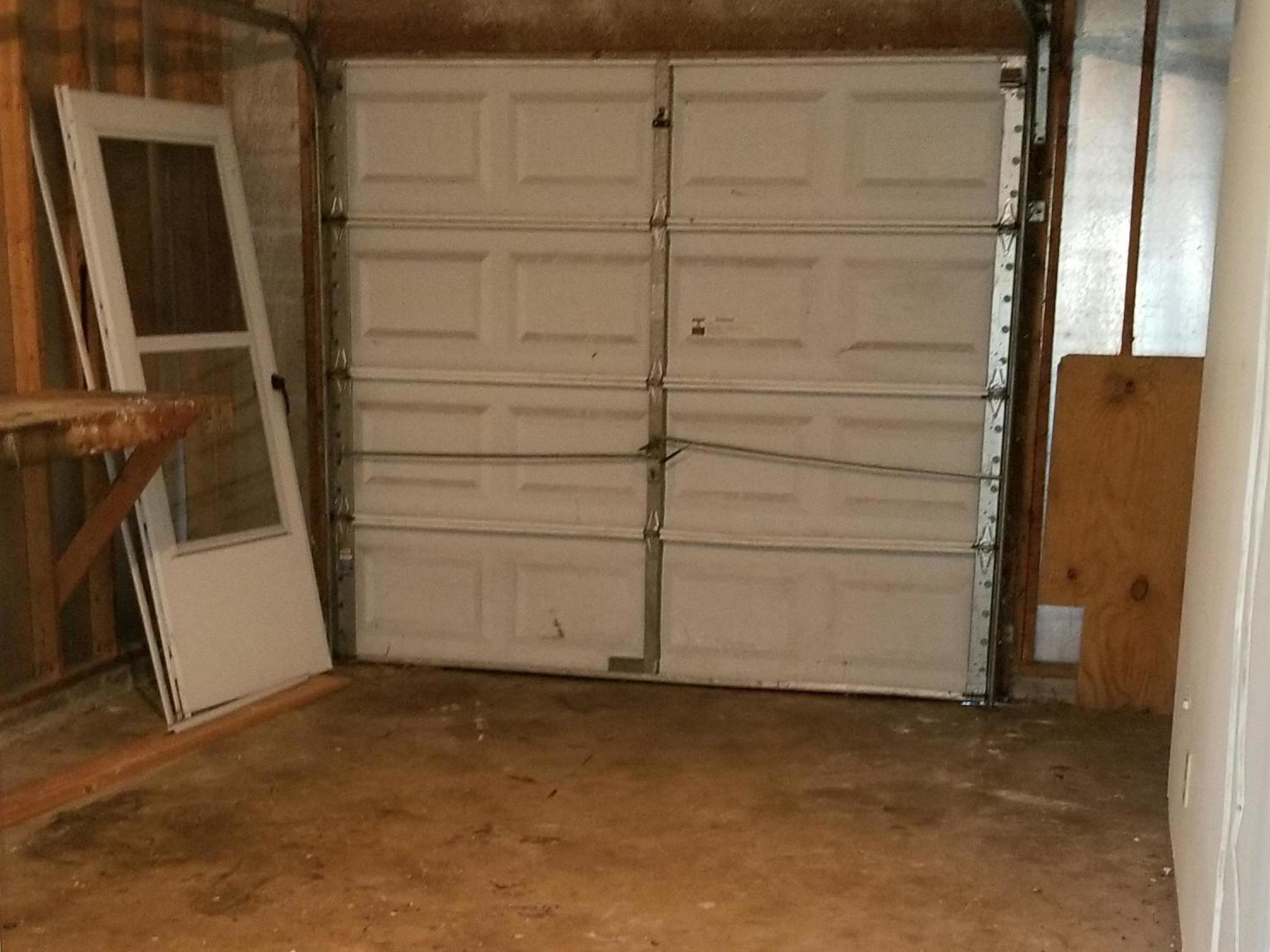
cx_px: 632
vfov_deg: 39.1
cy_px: 760
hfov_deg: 52.6
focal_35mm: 35
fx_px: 1284
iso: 250
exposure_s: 1/10
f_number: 1.7
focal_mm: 4.3
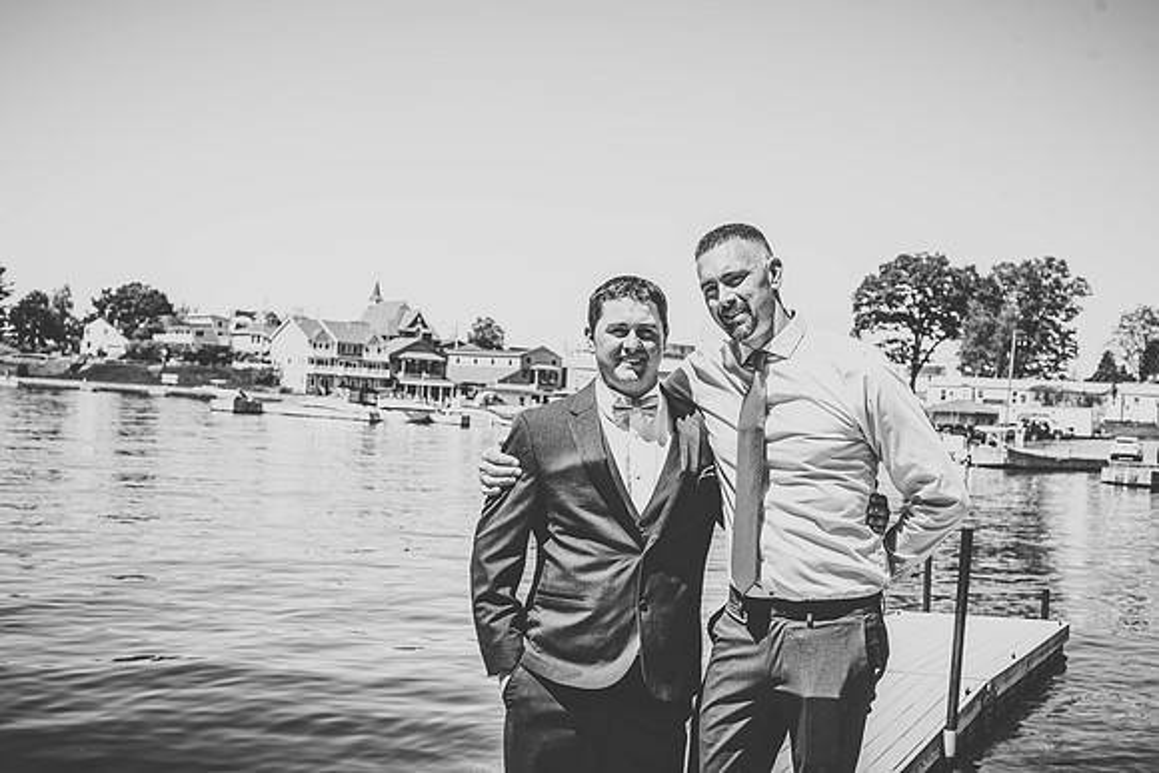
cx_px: 580
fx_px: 1610
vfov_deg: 27.0
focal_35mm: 50
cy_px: 386
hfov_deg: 39.6
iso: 125
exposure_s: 1/500
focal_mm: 50
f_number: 6.3
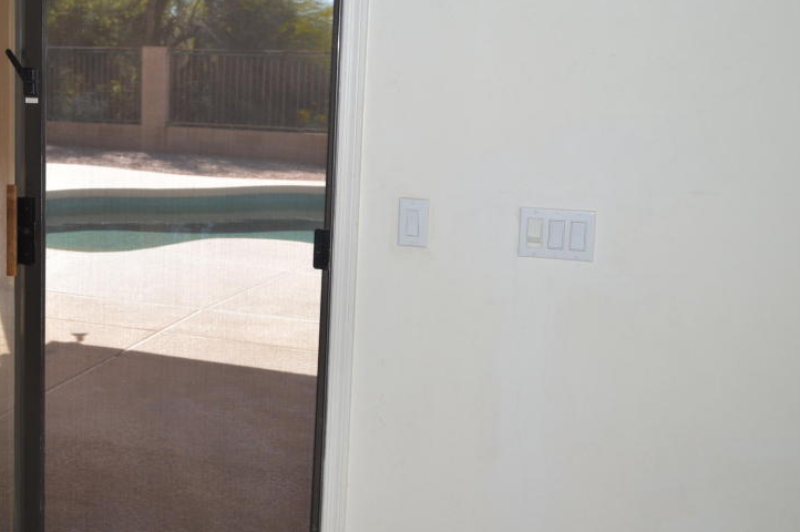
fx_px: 1066
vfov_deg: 27.9
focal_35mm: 48
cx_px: 192
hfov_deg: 39.9
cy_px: 198
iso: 100
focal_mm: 20
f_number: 4
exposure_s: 1/200
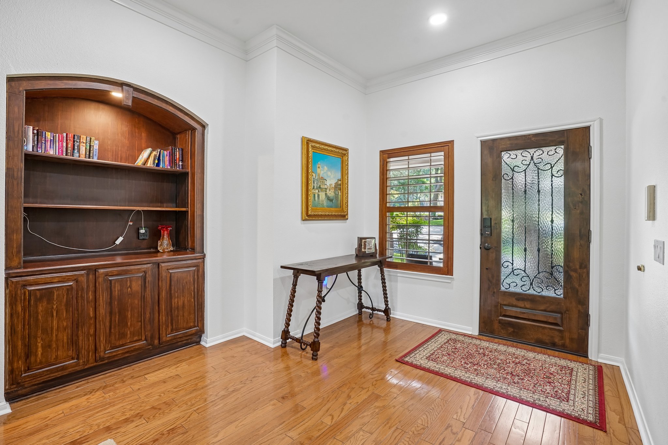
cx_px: 334
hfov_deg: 96.7
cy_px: 222
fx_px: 297
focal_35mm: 16
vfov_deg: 73.7
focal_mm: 16
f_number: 8
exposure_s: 1/10
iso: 400
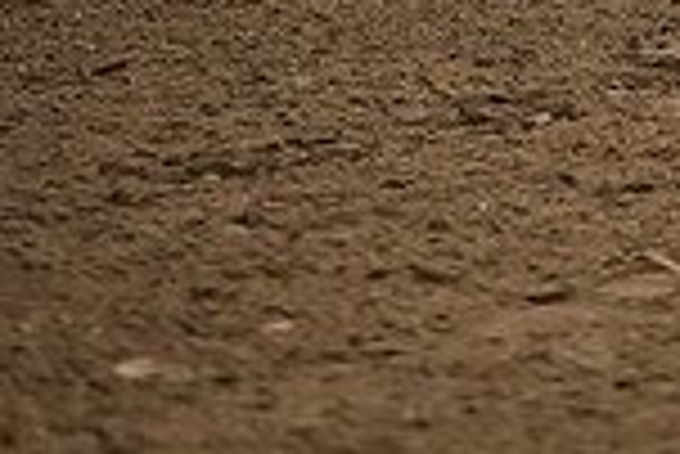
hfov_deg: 3.3
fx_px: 11647
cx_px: 1162
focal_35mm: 616
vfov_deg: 2.2
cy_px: -393
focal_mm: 160
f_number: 2.8
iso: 6400
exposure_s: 1/640
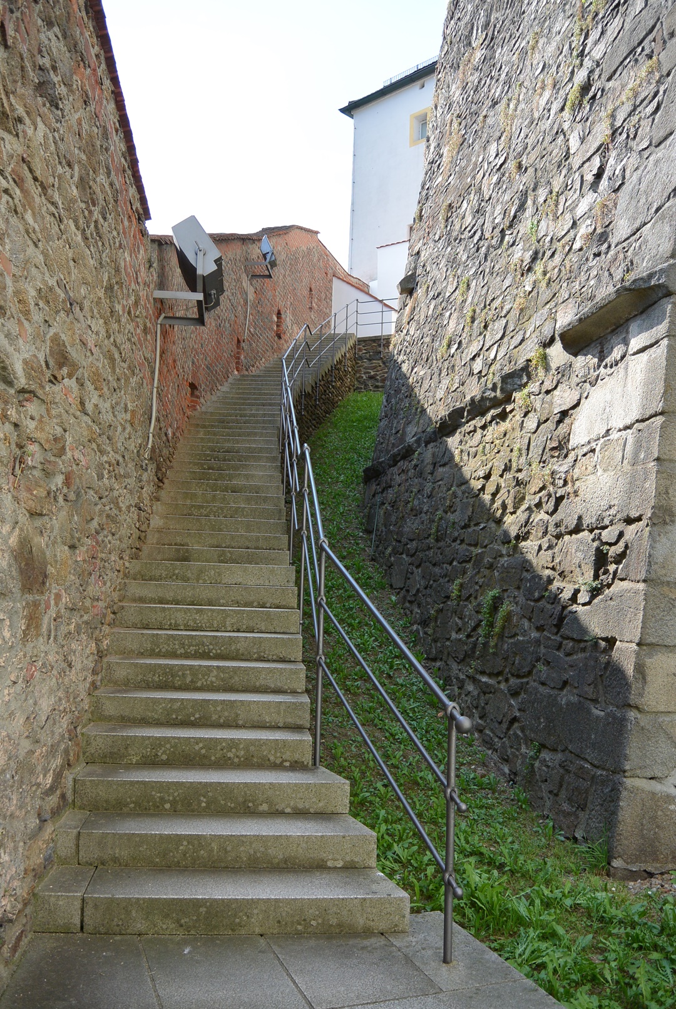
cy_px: 504
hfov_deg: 45.1
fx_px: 814
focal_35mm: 29
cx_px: 338
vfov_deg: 63.6
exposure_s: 1/500
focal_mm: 11
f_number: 3.5
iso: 100
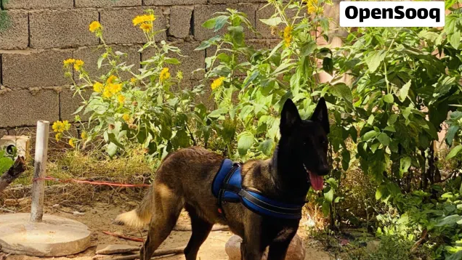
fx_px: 698
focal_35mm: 57
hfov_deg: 36.6
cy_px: 131
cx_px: 230
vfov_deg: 21.1
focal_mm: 6
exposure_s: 1/168
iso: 20
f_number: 2
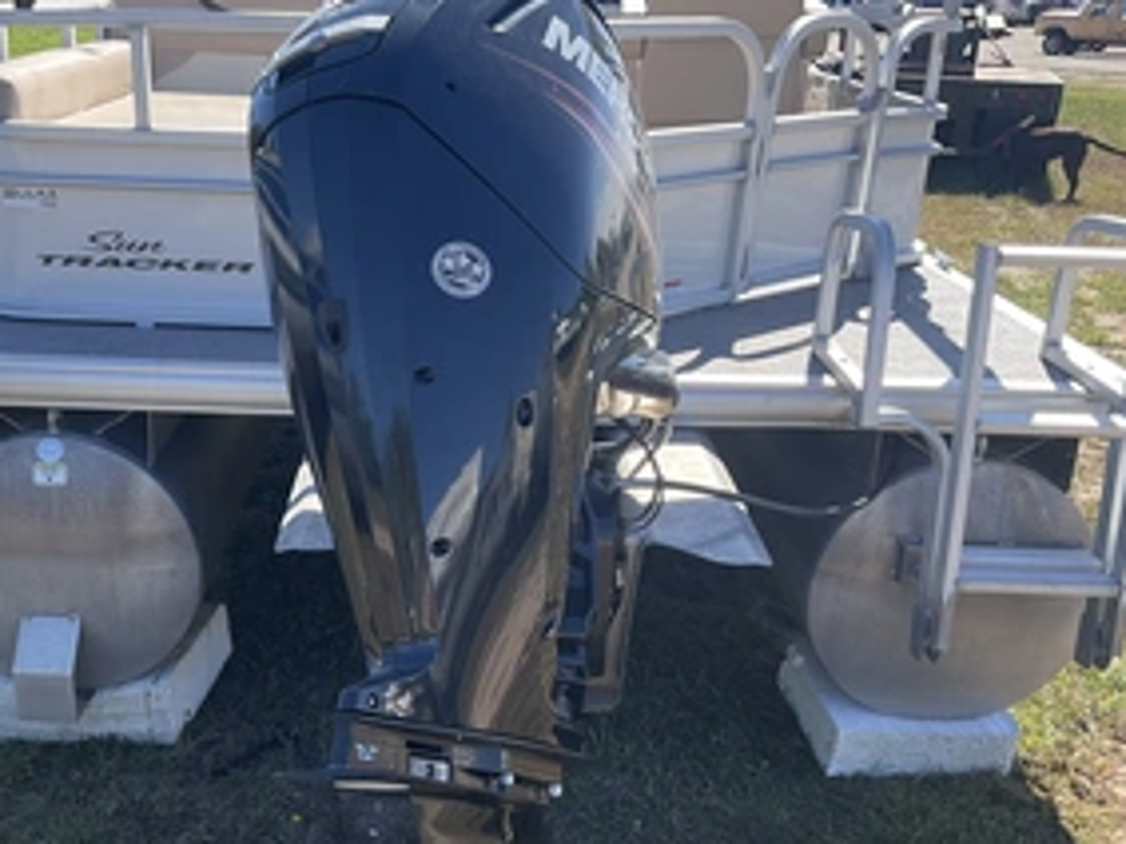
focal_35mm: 41
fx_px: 1333
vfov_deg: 34.9
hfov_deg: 45.4
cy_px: 526
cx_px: 414
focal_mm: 3
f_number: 1.8
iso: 25
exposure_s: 1/461
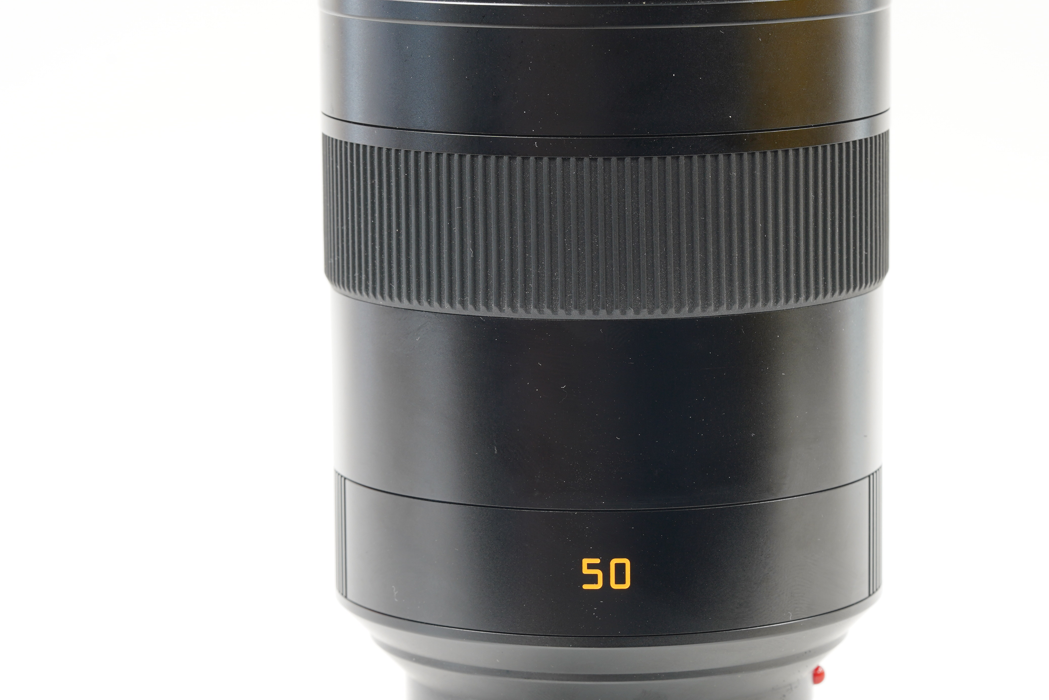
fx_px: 3759
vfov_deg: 10.6
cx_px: 616
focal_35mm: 129
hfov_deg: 15.9
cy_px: 327
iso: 200
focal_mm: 90
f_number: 11
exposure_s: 1/1.25
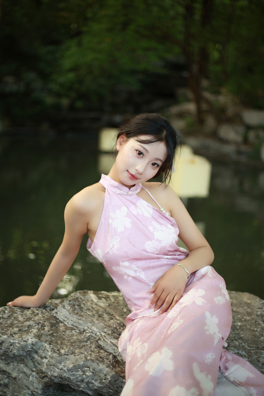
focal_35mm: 49
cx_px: 132
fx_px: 539
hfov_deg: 27.5
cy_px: 198
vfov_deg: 40.3
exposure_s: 1/200
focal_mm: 50
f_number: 1.8
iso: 640
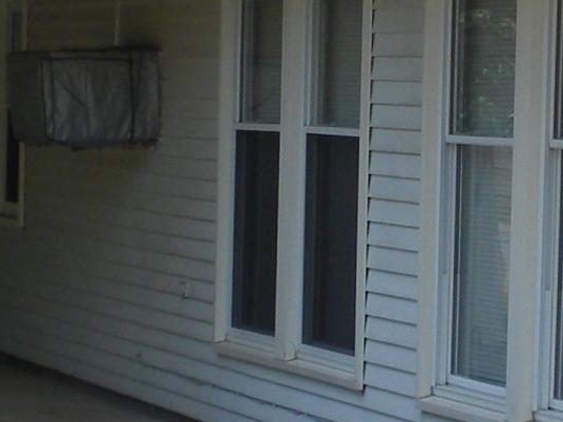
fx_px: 3367
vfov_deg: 7.2
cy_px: 291
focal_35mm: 207
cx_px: 485
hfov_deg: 9.5
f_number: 3.5
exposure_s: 1/390
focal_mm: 6.6
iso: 64
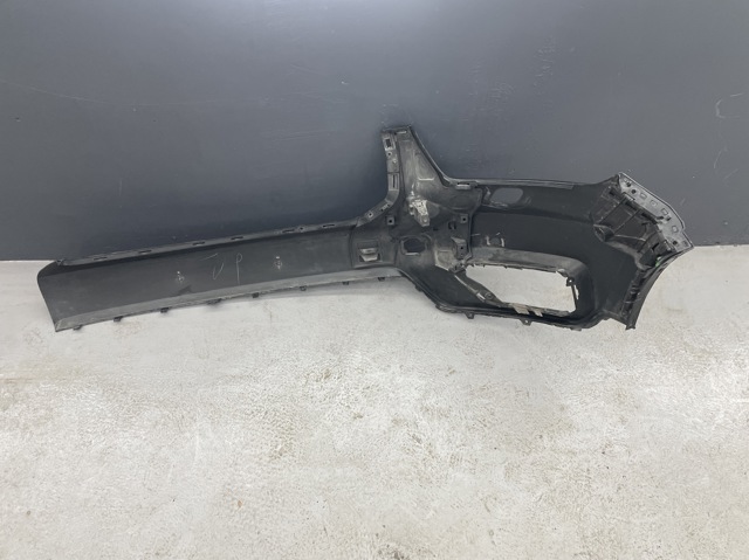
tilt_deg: -53.4
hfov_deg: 67.3
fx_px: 562
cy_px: 280
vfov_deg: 53.0
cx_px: 374
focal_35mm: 26
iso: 125
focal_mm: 4.2
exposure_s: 1/100
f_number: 1.6
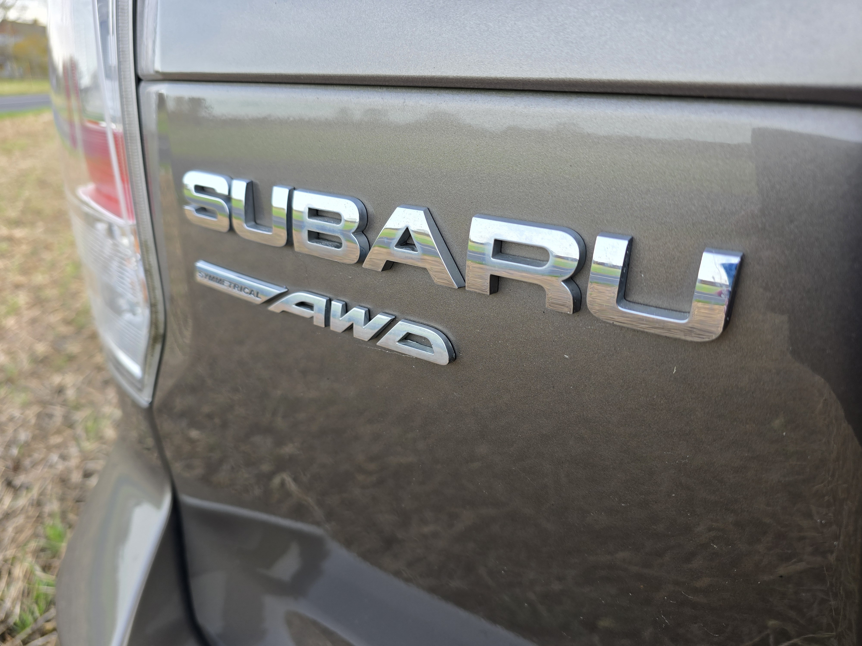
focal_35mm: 23
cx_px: 431
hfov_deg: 73.9
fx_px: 573
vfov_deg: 58.9
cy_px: 323
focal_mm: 6.3
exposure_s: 1/180
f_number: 1.7
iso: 50
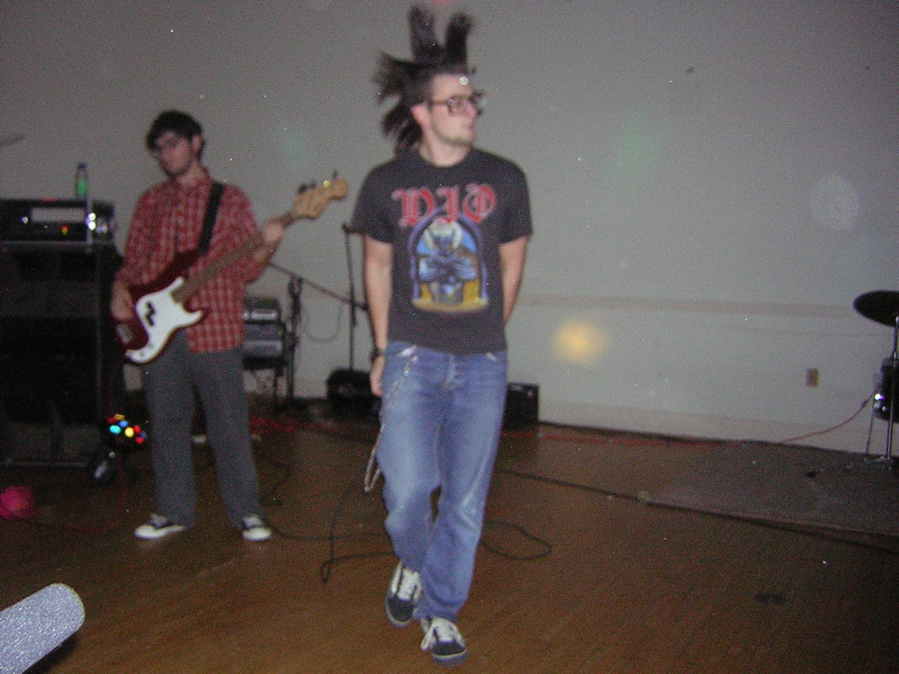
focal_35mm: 36
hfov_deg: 51.4
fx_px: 935
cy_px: 337
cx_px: 450
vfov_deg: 39.7
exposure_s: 1/60.1
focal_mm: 4.7
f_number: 2.6
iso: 200
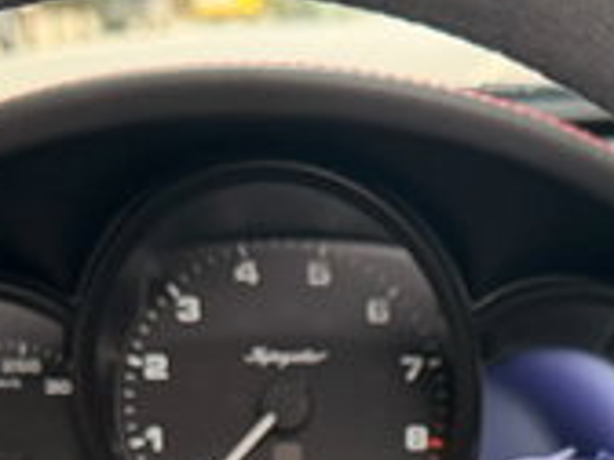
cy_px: 832
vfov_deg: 12.3
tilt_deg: -24.2
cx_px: 530
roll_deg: +0.7
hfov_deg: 17.7
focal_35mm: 110
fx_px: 1951
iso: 160
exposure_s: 1/121
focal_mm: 6.76
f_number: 1.78
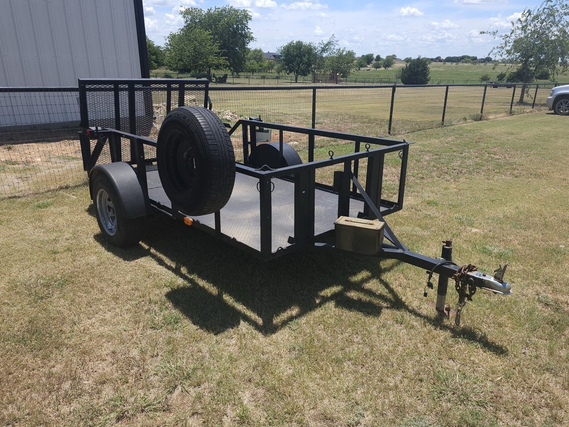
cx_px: 296
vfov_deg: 54.9
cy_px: 221
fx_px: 411
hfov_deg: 69.4
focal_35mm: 25
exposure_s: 1/434
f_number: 1.7
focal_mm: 6.3
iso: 10
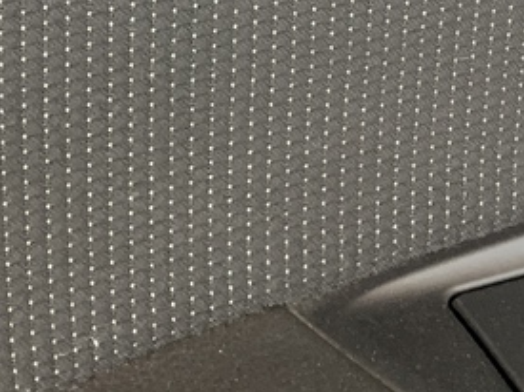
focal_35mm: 136
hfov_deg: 13.6
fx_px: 2058
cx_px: 814
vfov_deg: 10.6
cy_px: -164
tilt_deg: -22.2
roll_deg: +3.2
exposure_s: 1/60
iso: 160
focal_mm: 4.25
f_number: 1.8
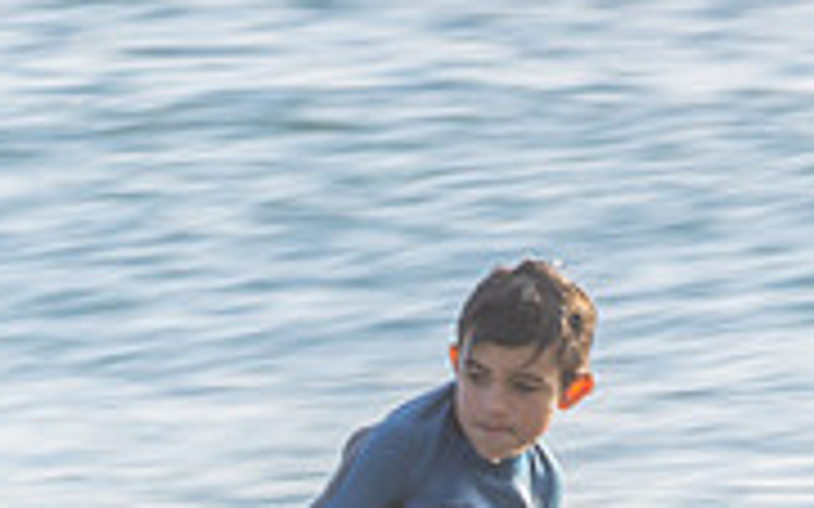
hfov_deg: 0.9
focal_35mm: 2453
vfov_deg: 0.5
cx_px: 126
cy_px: 645
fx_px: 54401
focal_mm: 500
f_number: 20
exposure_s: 1/30
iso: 100
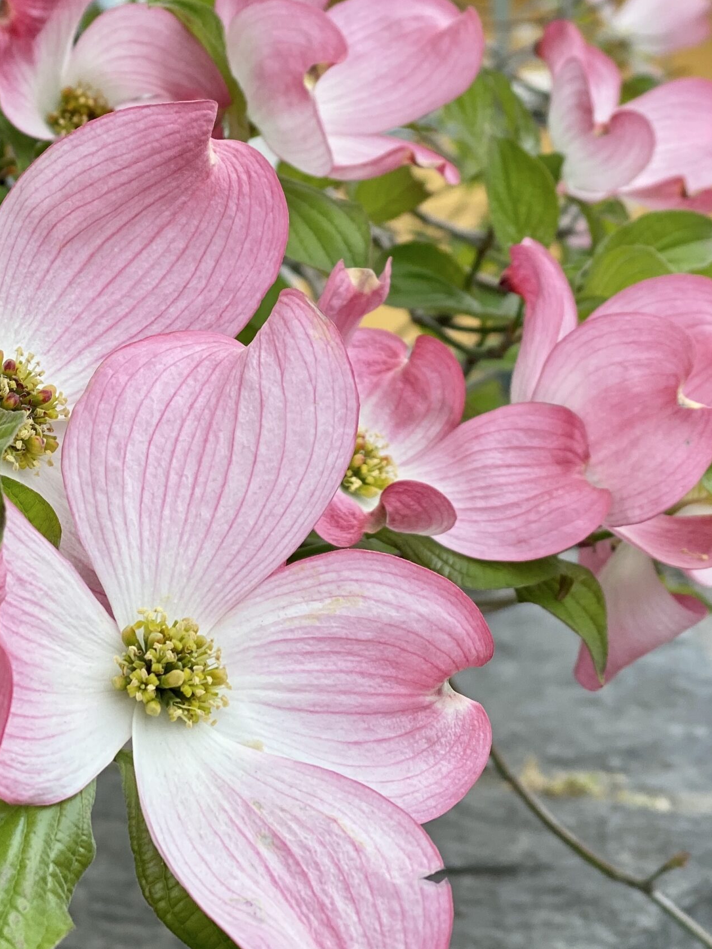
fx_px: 2166
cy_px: 520
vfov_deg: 24.7
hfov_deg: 18.6
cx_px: 232
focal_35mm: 79
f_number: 2
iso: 20
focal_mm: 6
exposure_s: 1/378
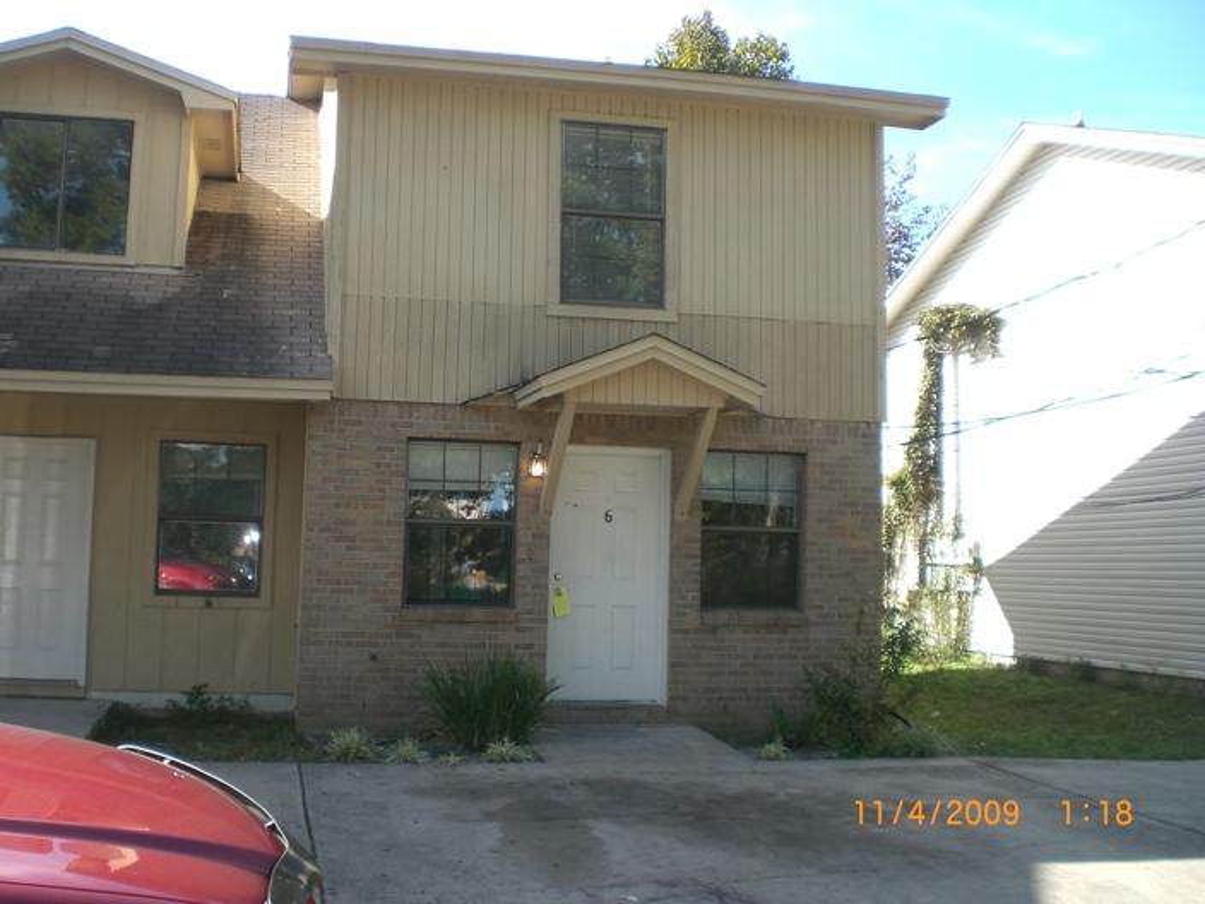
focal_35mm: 38
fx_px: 1323
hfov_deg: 49.0
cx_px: 602
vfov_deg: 37.7
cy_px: 452
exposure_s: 1/250
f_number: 3.1
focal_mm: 6.3
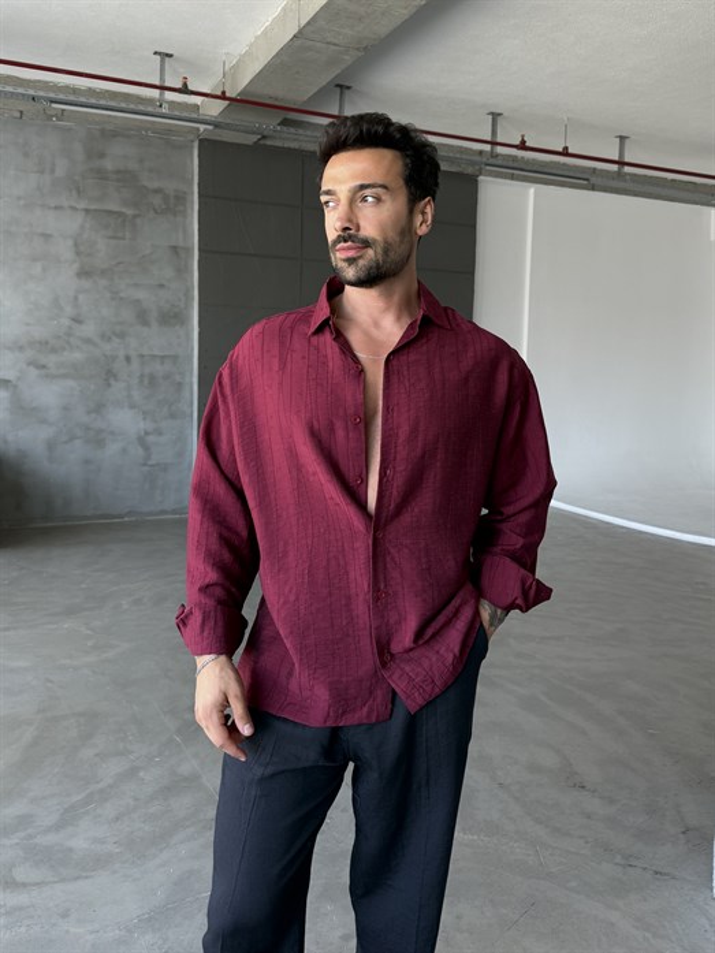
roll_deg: -0.5
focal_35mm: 24
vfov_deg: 71.6
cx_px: 358
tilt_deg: -2.0
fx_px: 661
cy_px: 476
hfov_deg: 56.8
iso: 125
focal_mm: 6.76
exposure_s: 1/121
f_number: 1.78
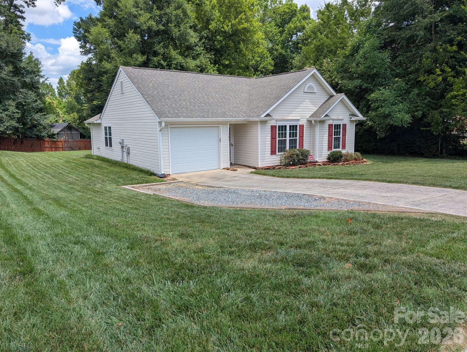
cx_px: 234
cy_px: 176
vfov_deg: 56.9
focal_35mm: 24
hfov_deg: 71.5
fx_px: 324
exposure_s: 1/1011
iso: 18
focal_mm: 6.9
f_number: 1.68
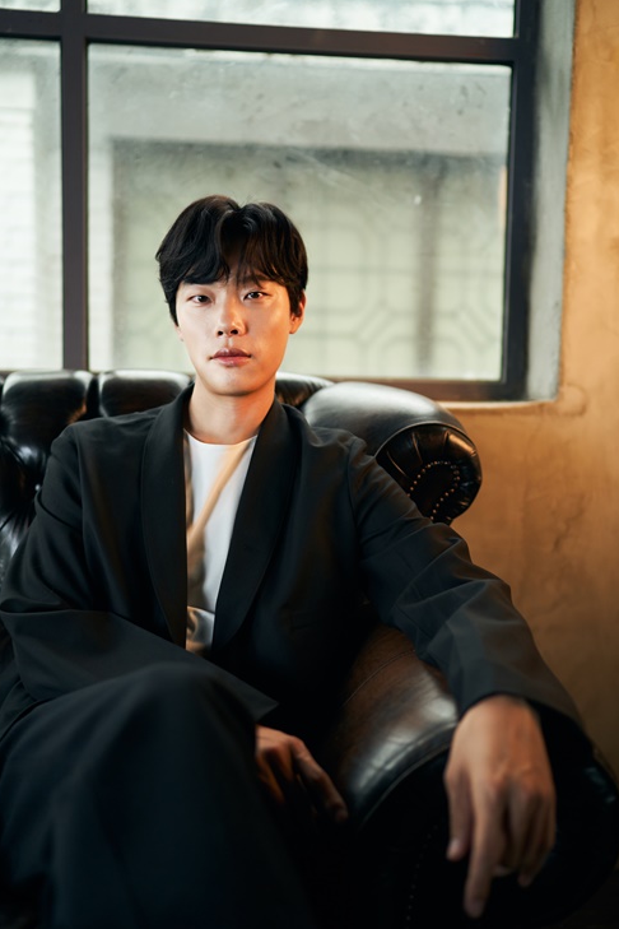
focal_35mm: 36
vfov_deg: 53.1
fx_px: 928
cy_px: 465
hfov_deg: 36.9
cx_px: 310
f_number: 1.6
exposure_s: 1/200
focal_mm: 35
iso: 640
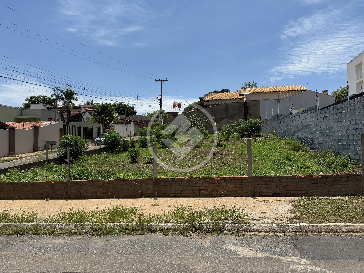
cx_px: 182
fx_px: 252
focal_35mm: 24
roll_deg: +0.5
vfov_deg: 56.8
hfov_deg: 71.6
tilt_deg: +2.9
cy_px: 136
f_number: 1.78
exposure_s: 1/6173
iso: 80
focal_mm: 6.76
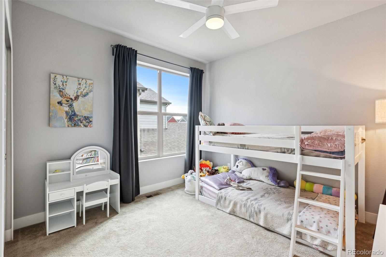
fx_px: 182
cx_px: 193
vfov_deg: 70.4
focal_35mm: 17
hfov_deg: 93.3
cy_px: 128
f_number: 9
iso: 400
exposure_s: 1/13
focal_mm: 17
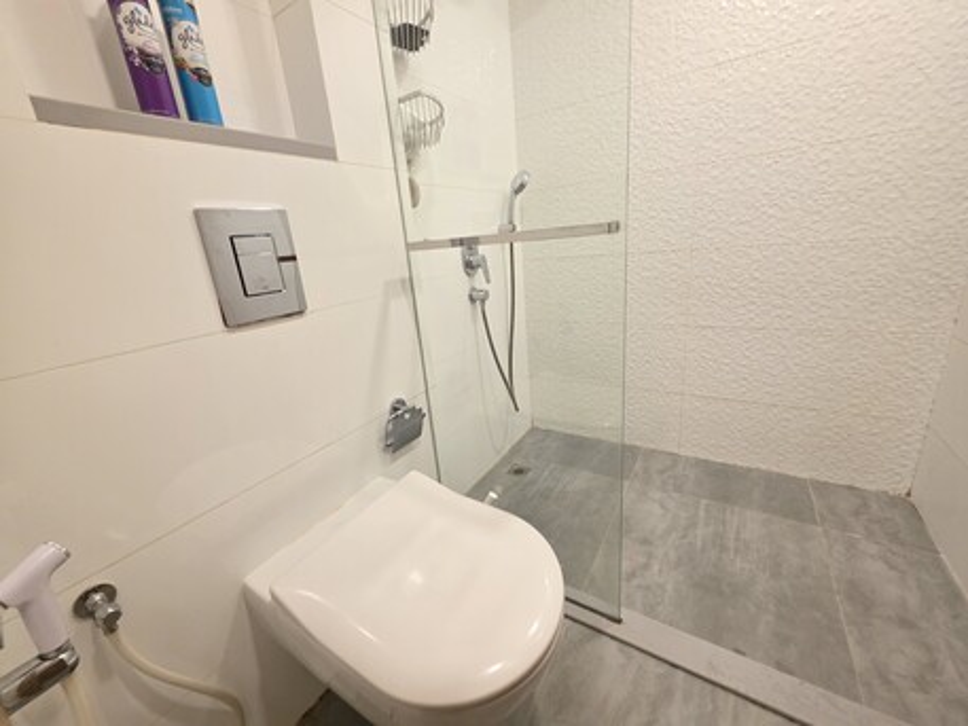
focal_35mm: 13
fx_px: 364
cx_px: 484
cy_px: 363
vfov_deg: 89.9
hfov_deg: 106.2
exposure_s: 1/50
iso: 400
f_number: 1.9
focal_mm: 2.2
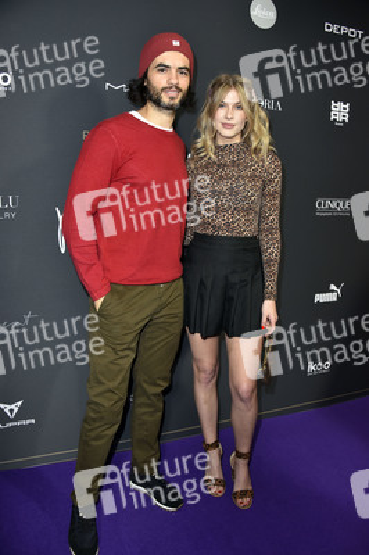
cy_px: 278
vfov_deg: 65.5
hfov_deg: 46.3
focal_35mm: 28
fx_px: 431
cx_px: 184
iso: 1000
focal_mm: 28
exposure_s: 1/100
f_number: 5.6
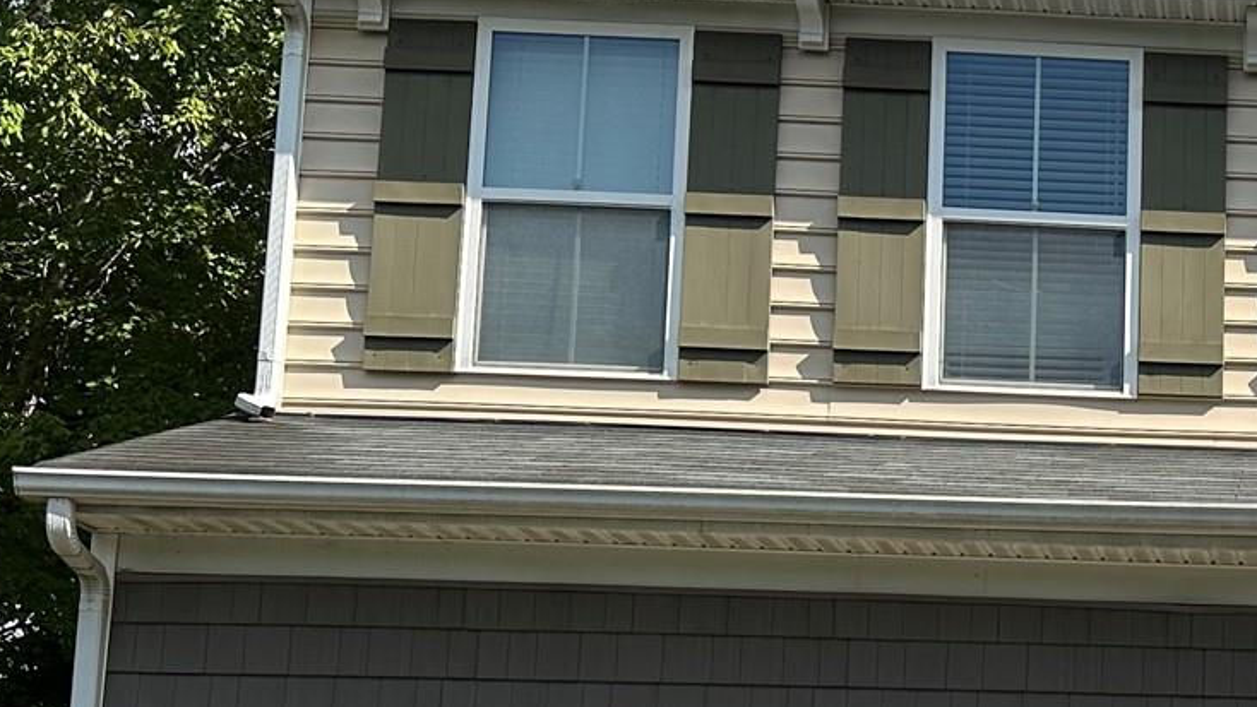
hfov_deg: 25.9
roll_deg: -0.2
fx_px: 2433
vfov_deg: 16.0
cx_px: 1509
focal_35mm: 73
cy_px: 786
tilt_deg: +7.6
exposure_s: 1/4184
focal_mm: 6.86
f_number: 1.78
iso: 80
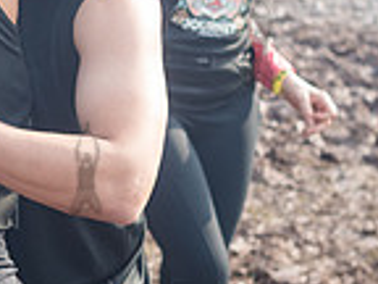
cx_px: -117
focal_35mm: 170
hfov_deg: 11.3
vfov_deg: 8.7
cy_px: 53
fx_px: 1856
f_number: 4.5
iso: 250
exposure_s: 1/400
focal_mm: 35
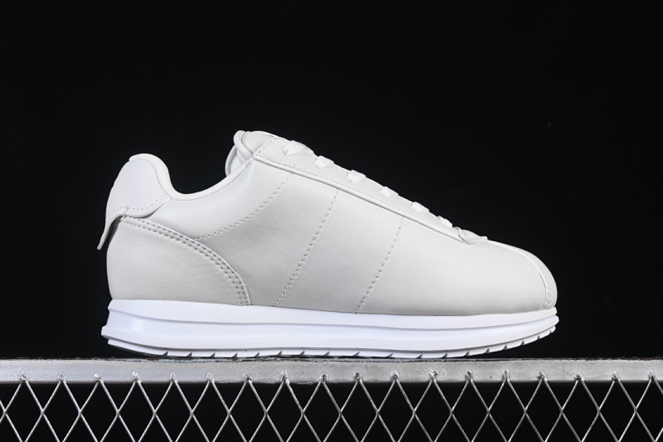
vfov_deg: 18.2
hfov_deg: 27.0
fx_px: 1381
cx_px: 332
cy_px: 221
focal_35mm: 75
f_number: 8
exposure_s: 1/80
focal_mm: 50
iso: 160
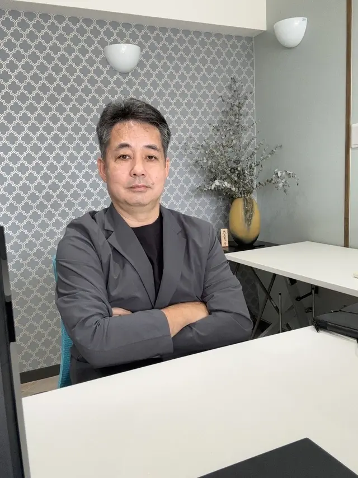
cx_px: 179
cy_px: 239
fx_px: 414
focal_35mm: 30
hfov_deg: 46.8
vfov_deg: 60.0
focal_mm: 2.69
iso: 80
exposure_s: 1/60
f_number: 1.9
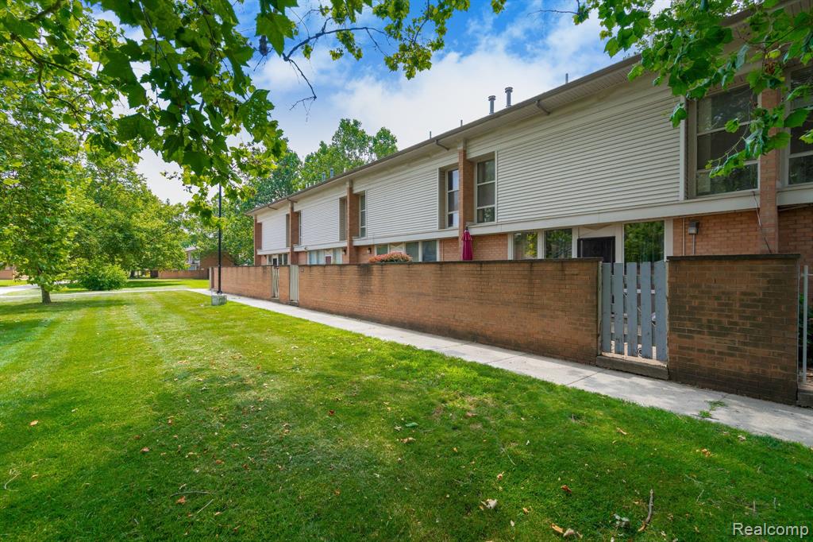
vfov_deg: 73.7
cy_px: 271
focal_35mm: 16
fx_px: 361
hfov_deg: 96.8
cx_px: 406
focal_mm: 16
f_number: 7.1
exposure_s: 1/100
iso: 250
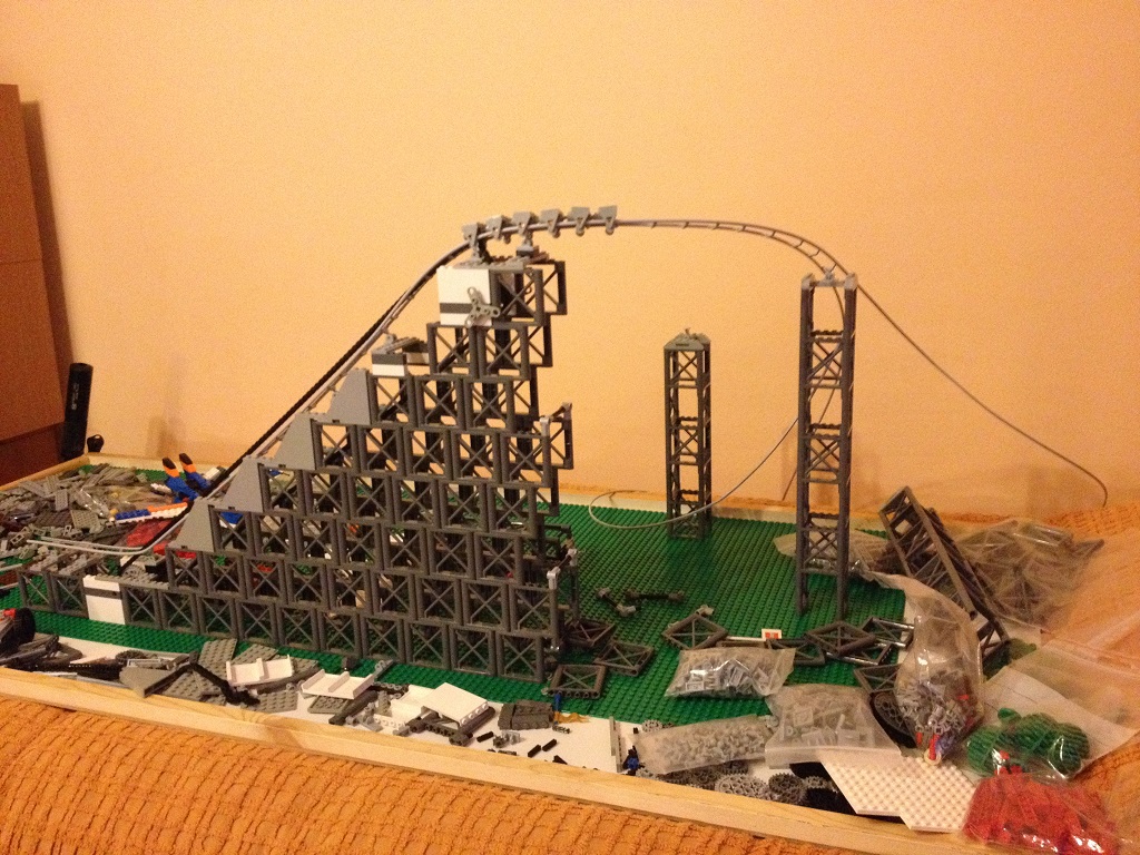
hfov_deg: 52.6
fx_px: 1153
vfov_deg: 40.7
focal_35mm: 35
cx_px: 570
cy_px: 428
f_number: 2.4
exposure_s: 1/15
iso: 640
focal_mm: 4.28
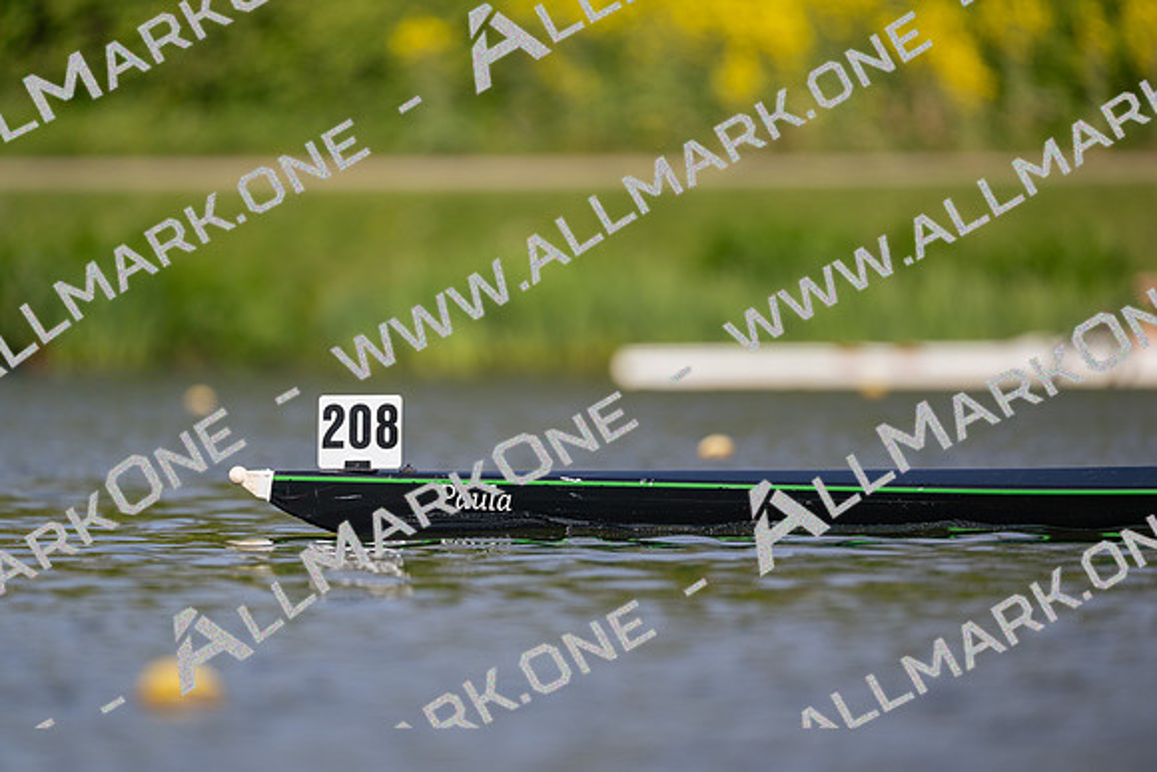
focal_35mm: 600
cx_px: 578
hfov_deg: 3.4
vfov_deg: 2.3
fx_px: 19287
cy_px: 386
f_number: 4
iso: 250
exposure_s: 1/2500
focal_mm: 600
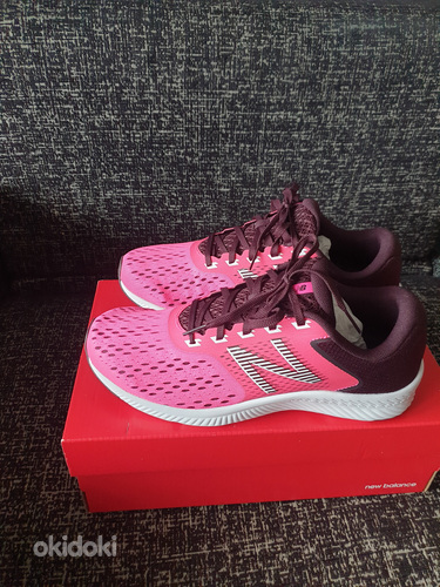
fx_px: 441
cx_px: 220
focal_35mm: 26
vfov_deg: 67.3
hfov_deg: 53.1
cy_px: 294
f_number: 1.5
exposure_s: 1/50
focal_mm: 4.3
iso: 200
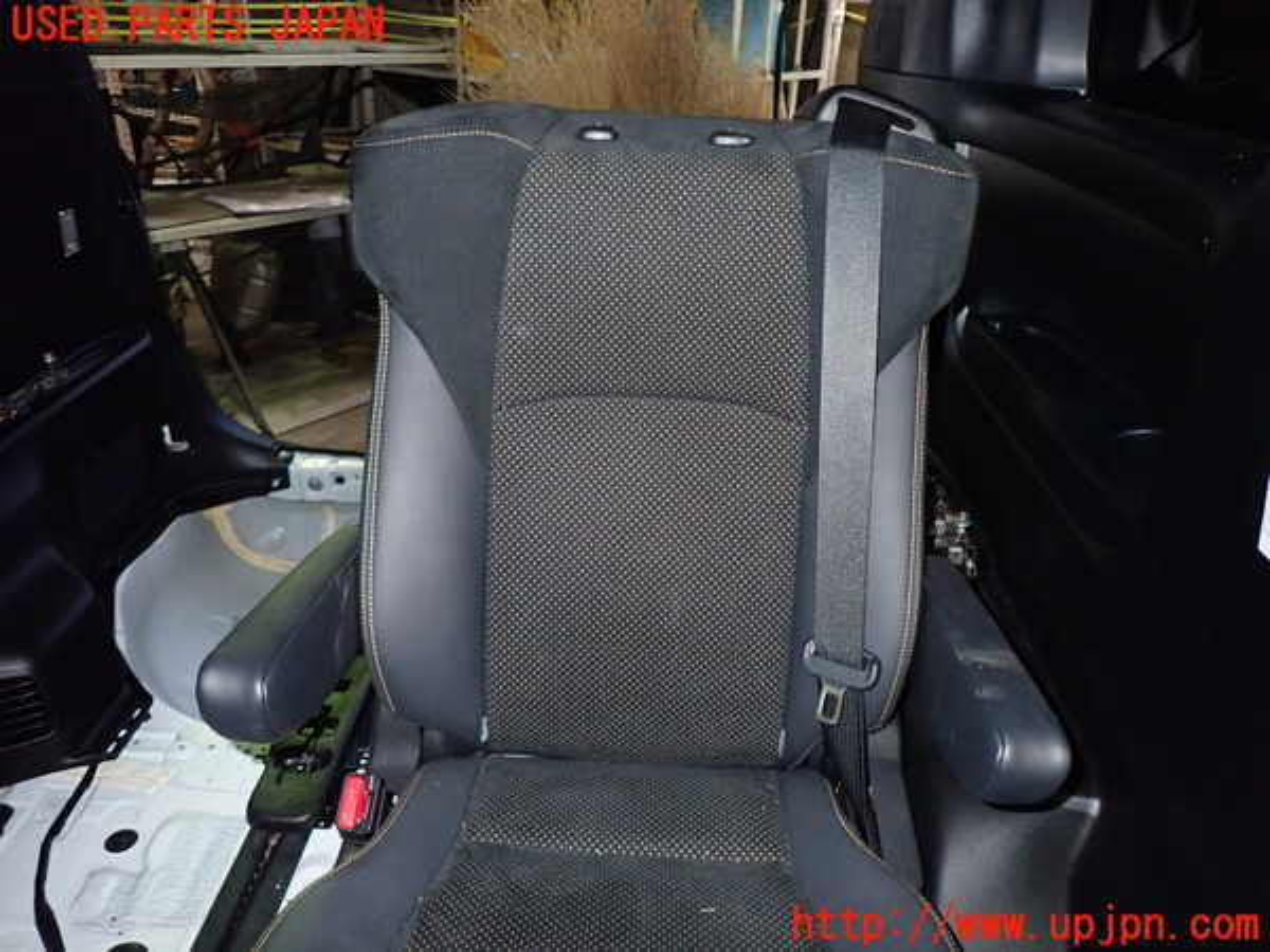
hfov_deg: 69.4
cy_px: 476
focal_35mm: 25
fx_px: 917
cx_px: 635
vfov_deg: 54.9
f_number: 5.6
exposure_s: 1/30
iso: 800
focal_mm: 4.5
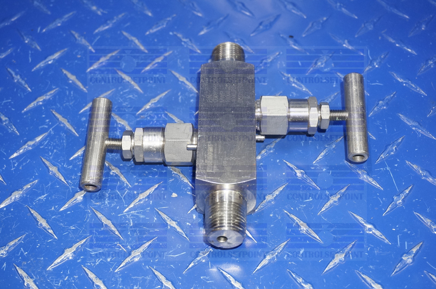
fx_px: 671
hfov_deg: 36.0
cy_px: 144
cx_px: 218
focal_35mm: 56
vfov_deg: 24.3
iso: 800
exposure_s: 1/100
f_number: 5.6
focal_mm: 37
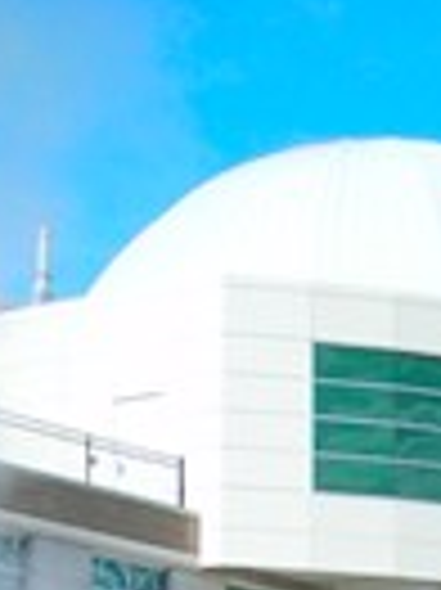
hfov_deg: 7.6
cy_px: 908
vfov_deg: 9.9
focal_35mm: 193
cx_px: 590
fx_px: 3284
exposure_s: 1/262
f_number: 6.4
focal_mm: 6.3
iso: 50
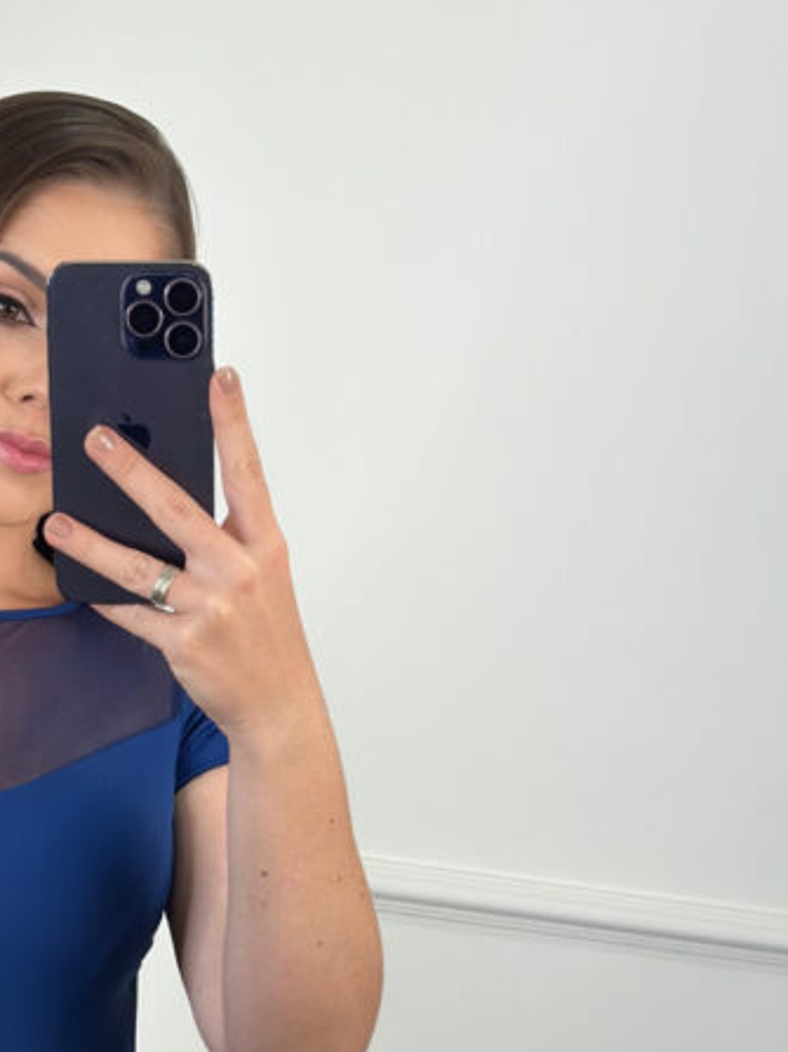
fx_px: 2612
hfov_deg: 17.0
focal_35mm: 86
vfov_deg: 22.4
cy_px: 887
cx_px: 108
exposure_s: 1/120
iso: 125
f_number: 1.78
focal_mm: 6.86
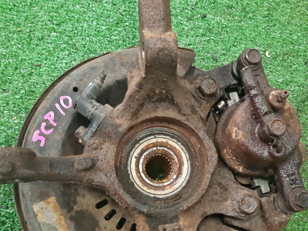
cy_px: 142
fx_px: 427
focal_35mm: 48
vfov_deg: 30.2
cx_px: 200
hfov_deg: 39.3
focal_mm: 4.6
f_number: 2
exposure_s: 1/50
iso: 380
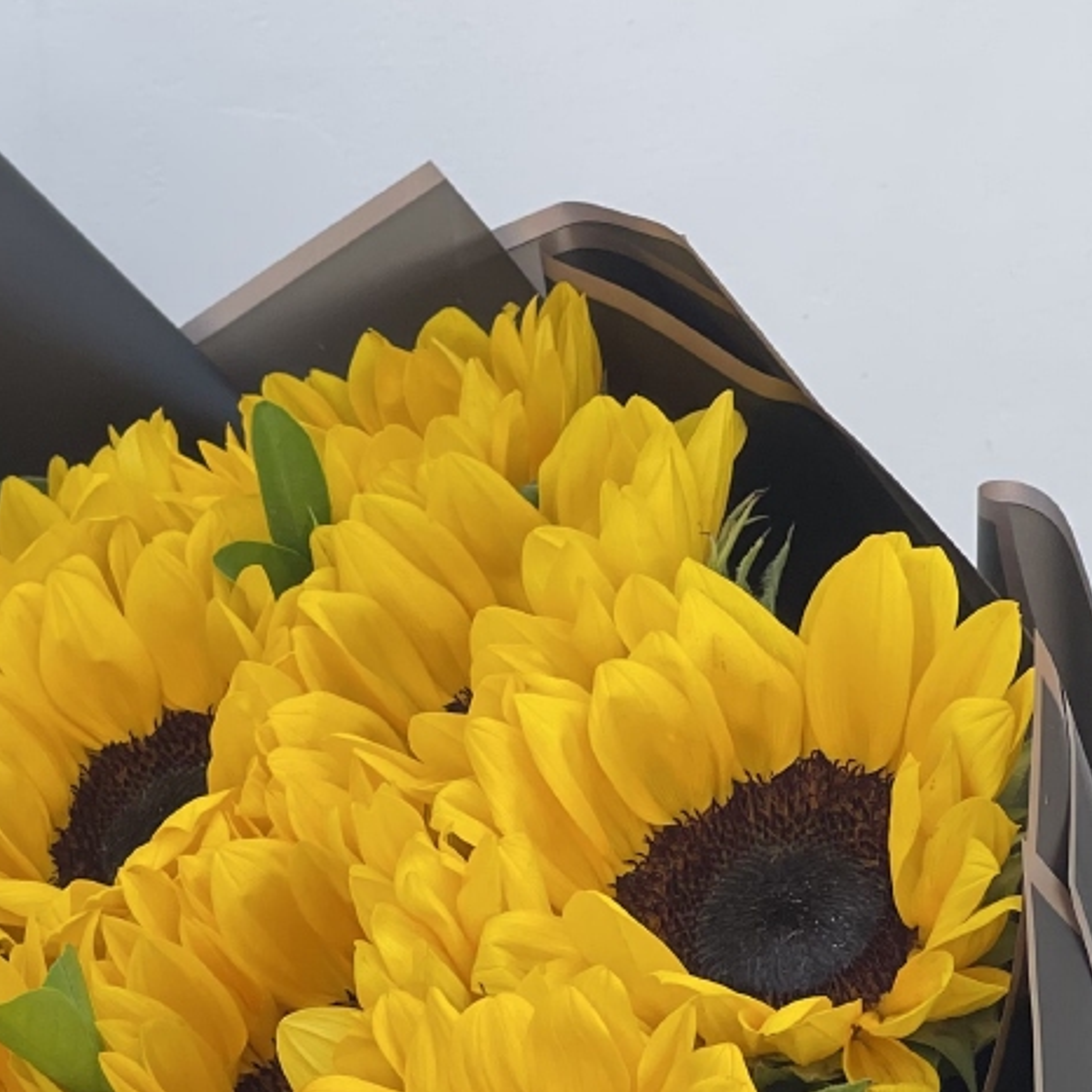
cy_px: 766
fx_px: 6496
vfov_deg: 9.6
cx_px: 271
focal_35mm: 182
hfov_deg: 9.6
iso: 20
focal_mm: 7.5
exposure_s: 1/407
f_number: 2.2
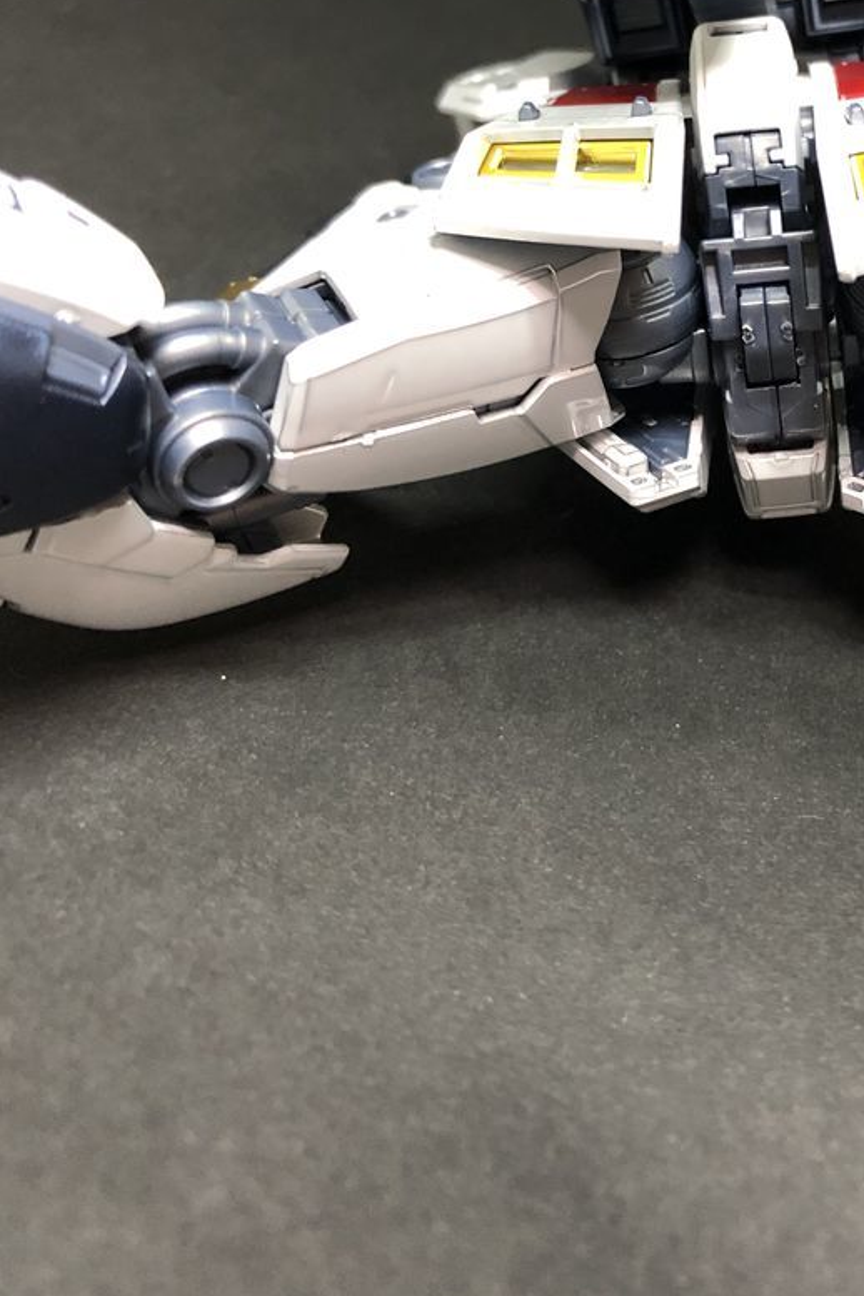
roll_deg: -12.7
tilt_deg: -27.8
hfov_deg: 28.9
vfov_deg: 42.2
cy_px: 310
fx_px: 1620
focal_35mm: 45
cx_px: 737
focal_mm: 3.99
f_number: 1.8
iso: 100
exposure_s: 1/17
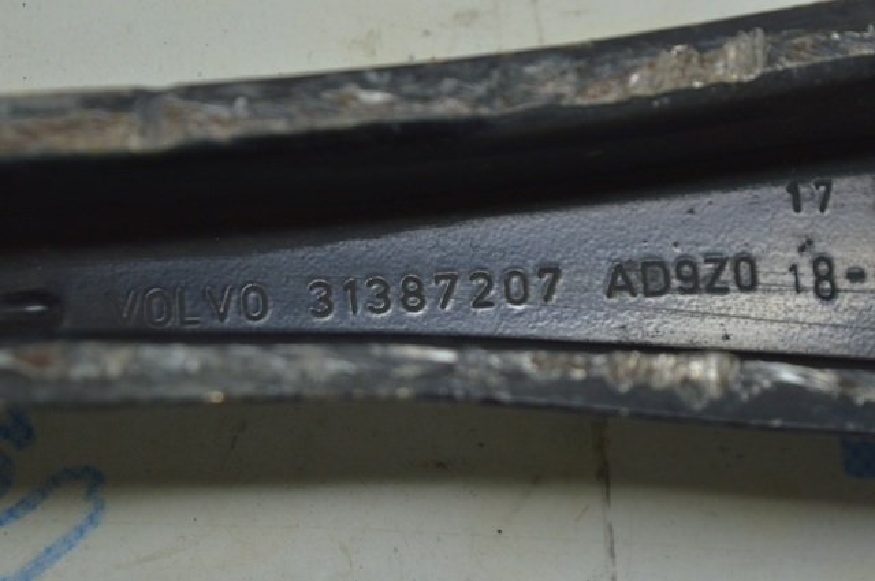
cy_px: 290
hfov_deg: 24.6
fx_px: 2003
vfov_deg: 16.5
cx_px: 438
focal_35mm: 82
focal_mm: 55
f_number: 5.6
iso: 400
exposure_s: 1/40
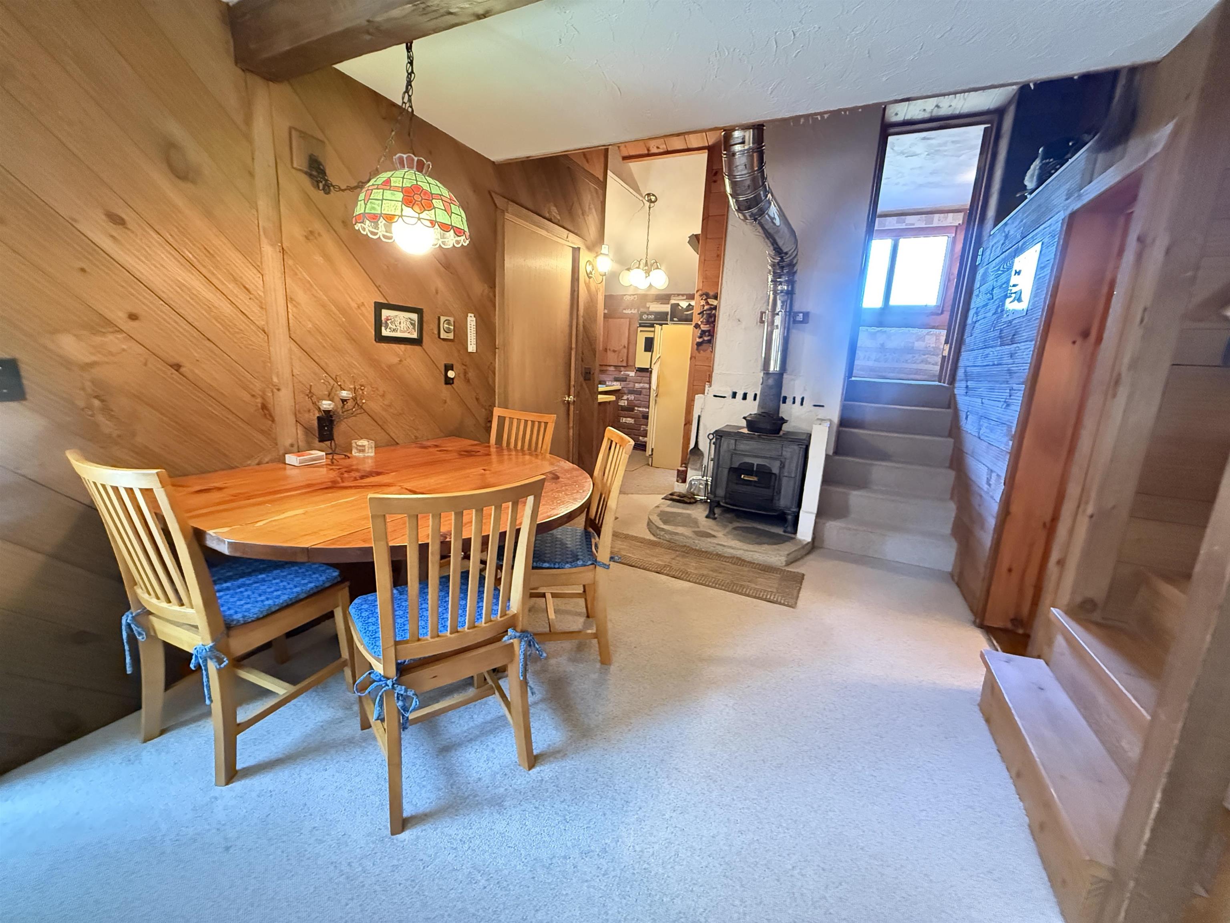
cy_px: 462
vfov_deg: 85.7
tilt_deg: -12.0
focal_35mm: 14
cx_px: 615
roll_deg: -3.2
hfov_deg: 102.1
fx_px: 497
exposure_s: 1/40
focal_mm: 2.22
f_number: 2.2
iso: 1250
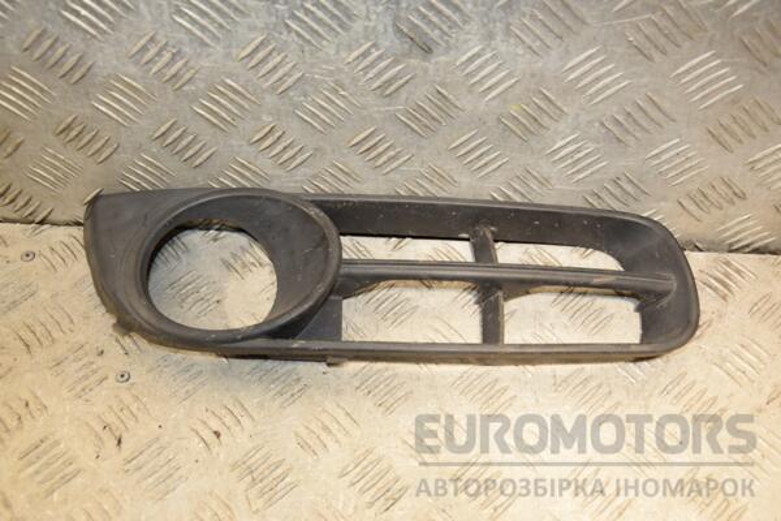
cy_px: 260
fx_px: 911
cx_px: 390
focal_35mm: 42
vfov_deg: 31.9
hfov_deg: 46.4
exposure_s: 1/200
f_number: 5.6
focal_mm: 28
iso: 800
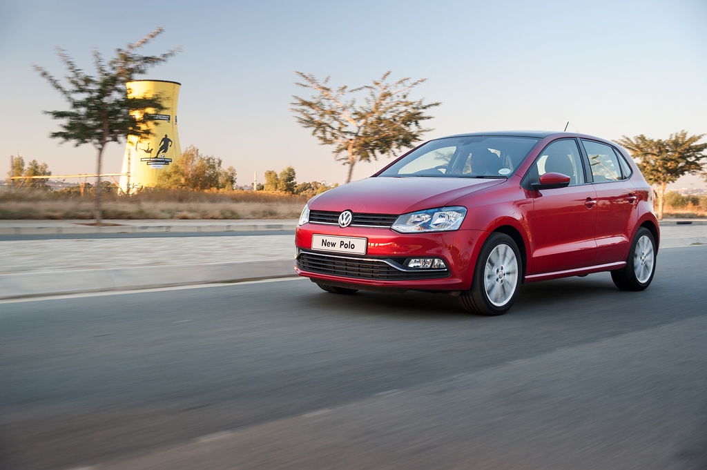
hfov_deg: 54.5
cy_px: 235
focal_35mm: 35
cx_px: 354
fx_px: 687
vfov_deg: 37.8
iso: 200
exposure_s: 1/50
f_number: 3.5
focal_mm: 35
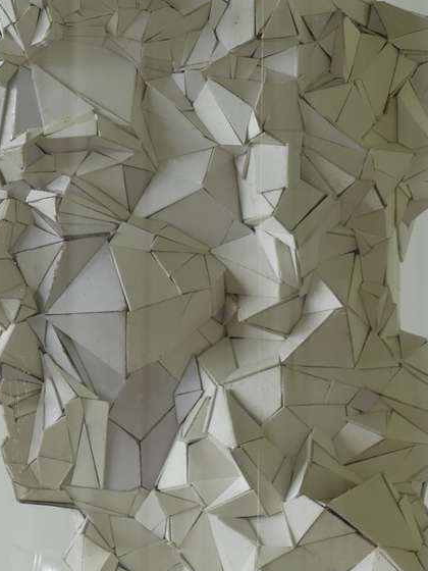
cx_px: 249
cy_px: 318
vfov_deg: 3.0
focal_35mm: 669
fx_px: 11029
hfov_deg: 2.2
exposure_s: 1/6
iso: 100
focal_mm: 65.8
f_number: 7.1
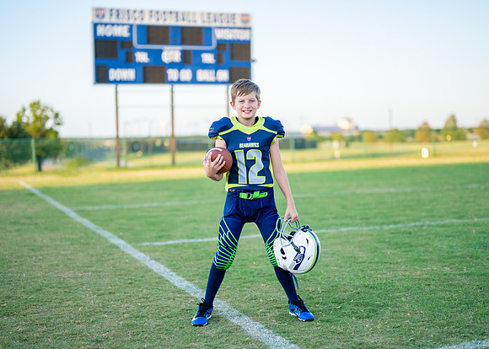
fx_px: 812
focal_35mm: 59
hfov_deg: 33.5
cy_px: 179
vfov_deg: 24.2
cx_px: 254
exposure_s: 1/1600
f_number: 1.2
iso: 160
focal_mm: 50
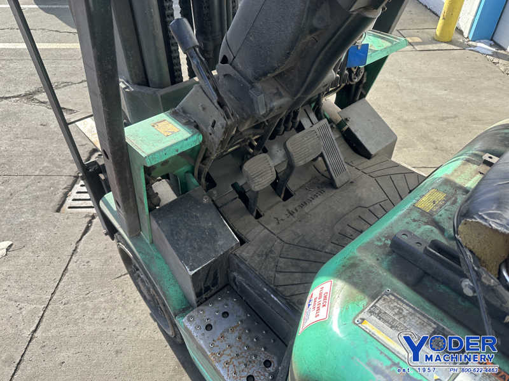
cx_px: 254
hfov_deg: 71.6
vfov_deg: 56.8
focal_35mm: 24
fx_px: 353
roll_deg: +0.9
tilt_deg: -34.5
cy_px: 190
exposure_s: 1/1131
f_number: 1.78
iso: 80
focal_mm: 6.86
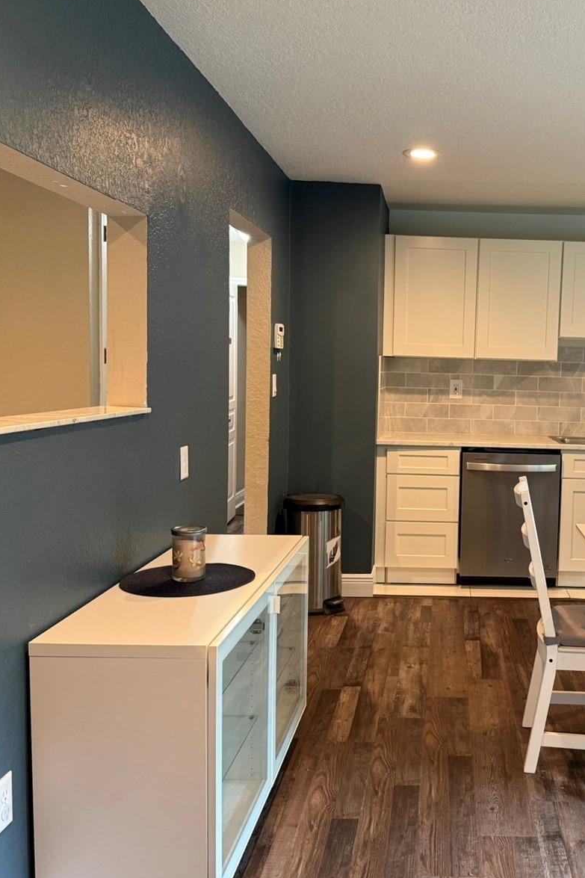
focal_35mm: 34
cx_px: 462
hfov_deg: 37.6
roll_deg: -2.3
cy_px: 437
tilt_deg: -3.5
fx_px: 829
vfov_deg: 55.8
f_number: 1.78
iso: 250
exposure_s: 1/60
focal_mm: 6.76
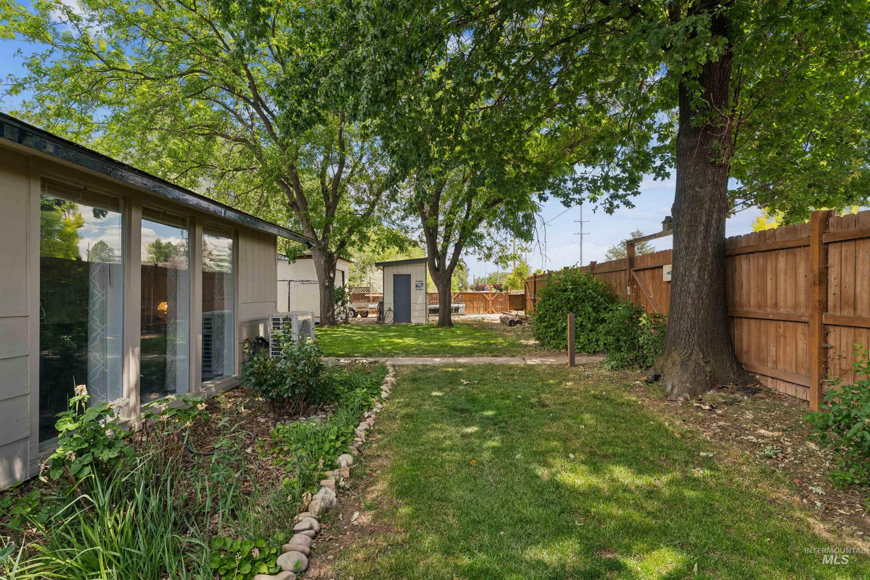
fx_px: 440
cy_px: 290
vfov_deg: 66.8
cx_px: 435
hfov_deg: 89.4
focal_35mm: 18
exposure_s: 1/50
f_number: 13
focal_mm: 18.2
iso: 400
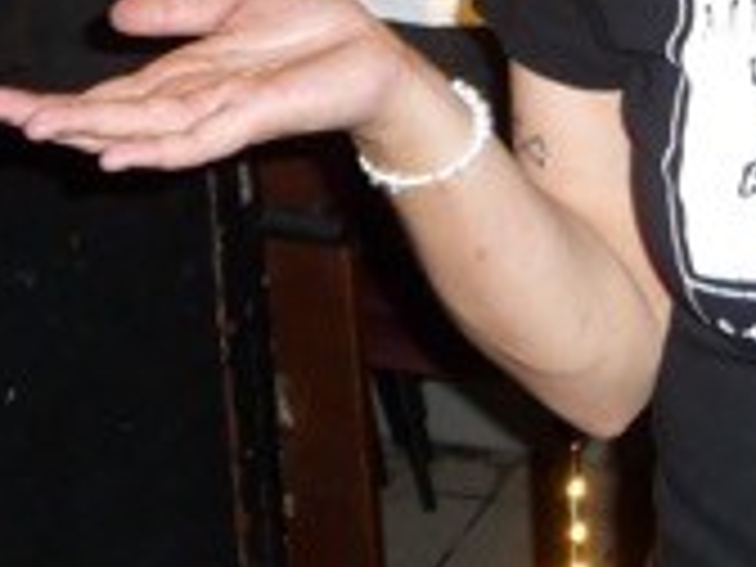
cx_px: 806
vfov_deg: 14.1
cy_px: -202
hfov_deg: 18.9
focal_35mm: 100
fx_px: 2184
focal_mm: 4.7
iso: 160
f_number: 3.3
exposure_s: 1/30
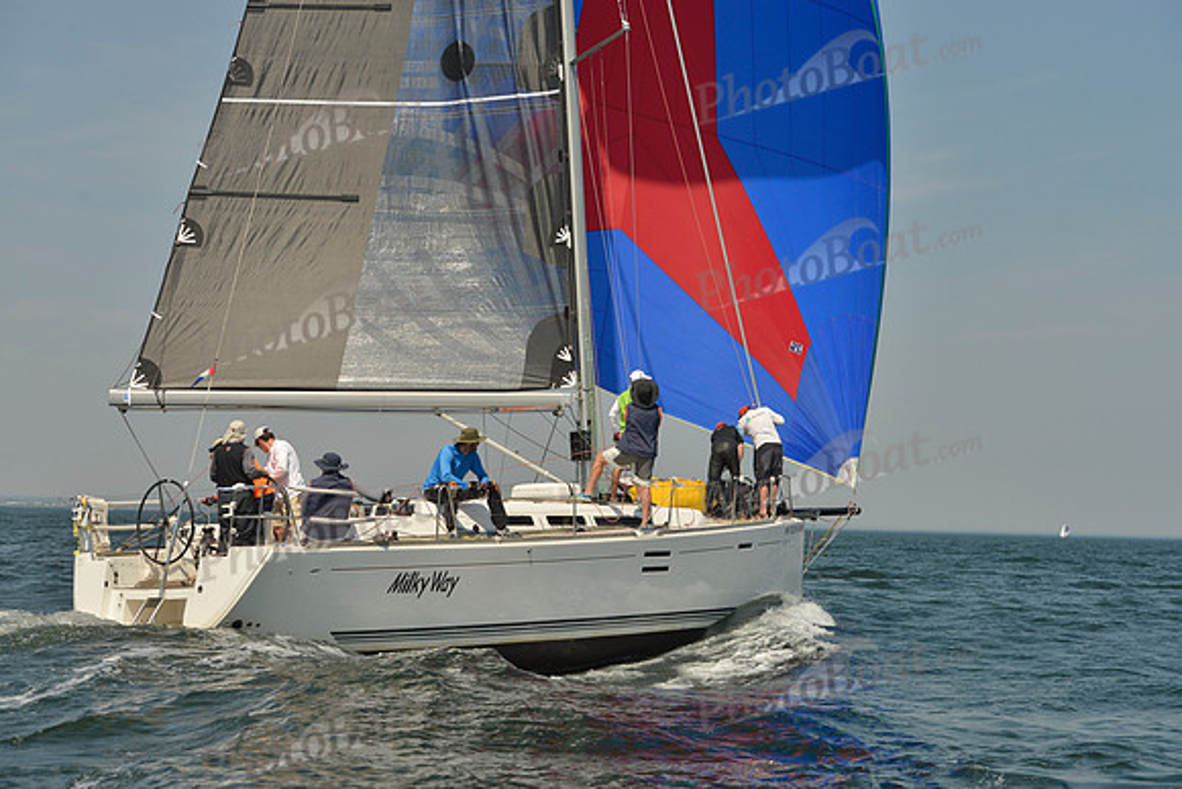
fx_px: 2299
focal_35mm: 70
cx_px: 591
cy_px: 394
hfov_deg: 28.8
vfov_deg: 19.5
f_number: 8
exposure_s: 1/1250
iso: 200
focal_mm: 70
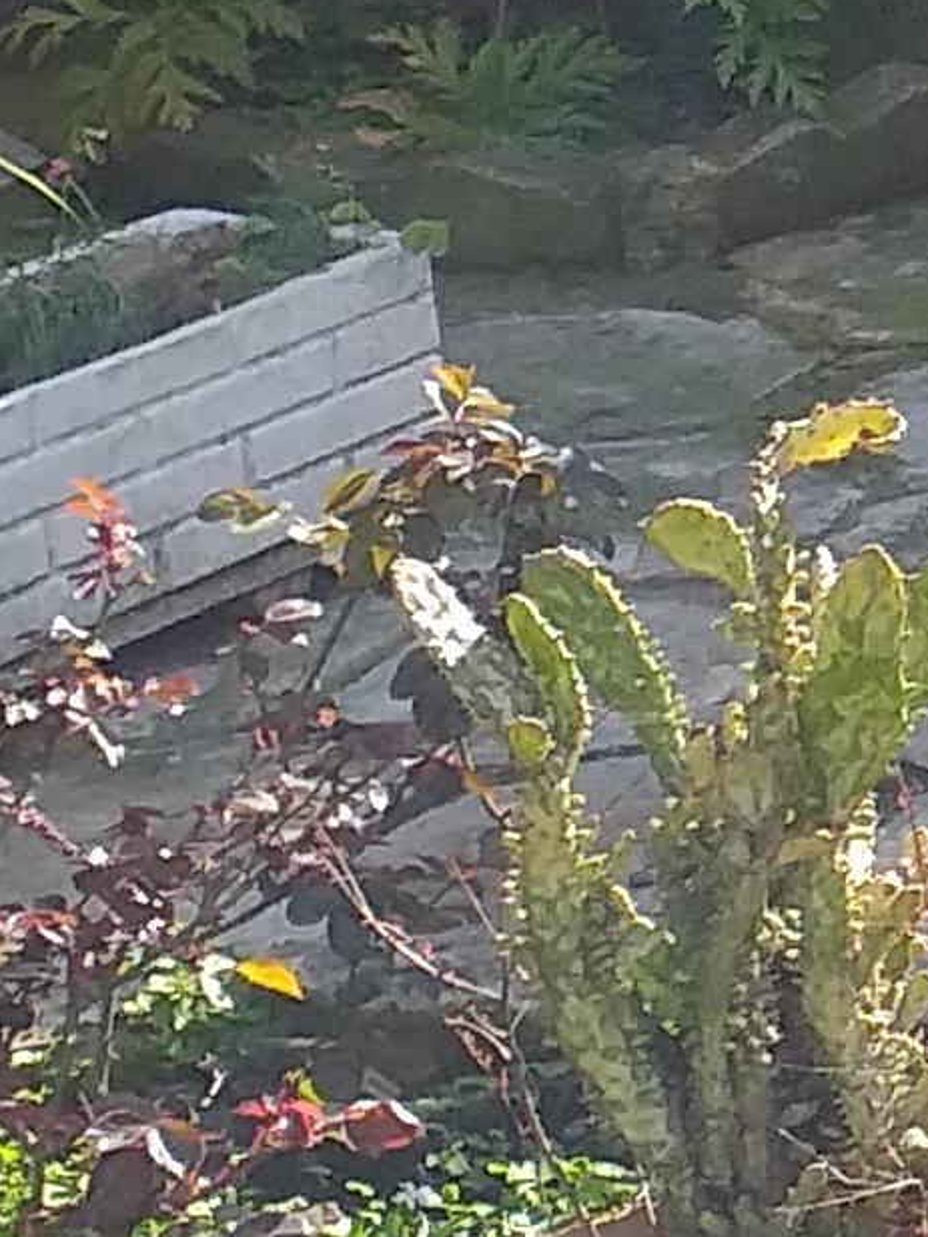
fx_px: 6217
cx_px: 3620
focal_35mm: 174
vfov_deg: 11.0
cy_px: -483
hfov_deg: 6.8
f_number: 1.9
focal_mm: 3.6
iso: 40
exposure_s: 1/503
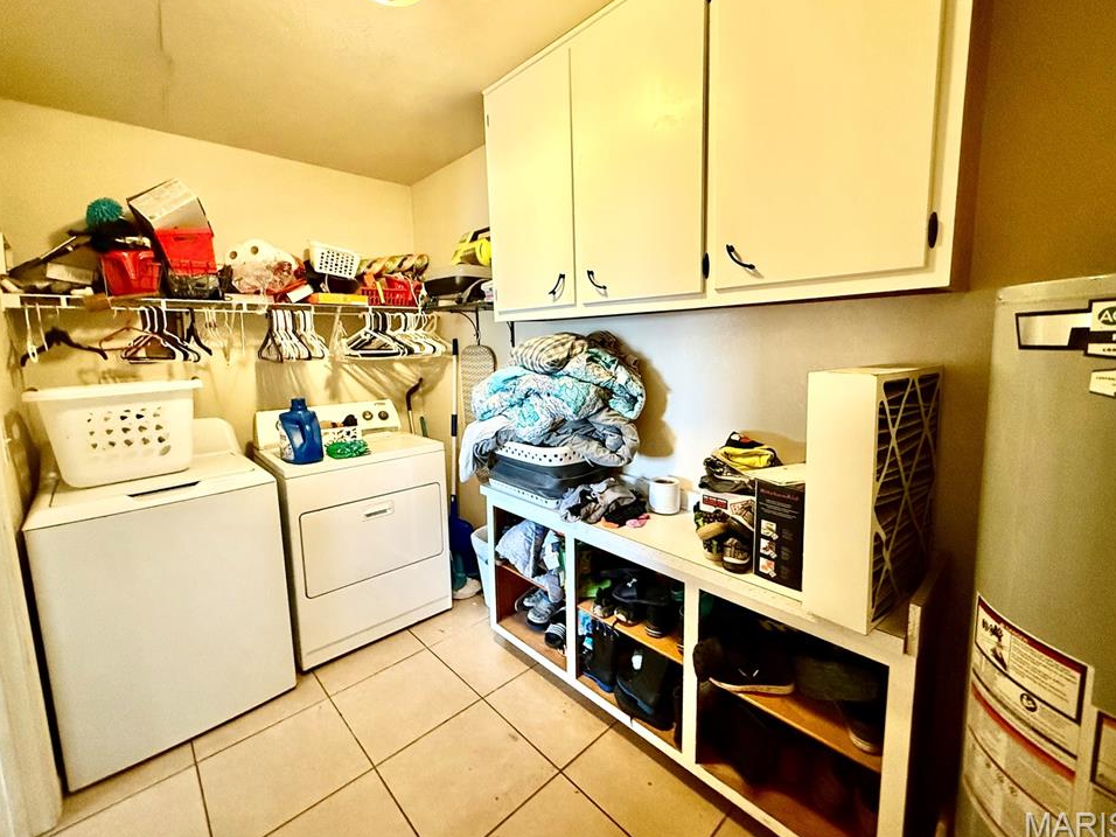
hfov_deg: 98.2
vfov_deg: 81.7
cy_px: 402
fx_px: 484
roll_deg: +1.6
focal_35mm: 15
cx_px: 544
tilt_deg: -6.5
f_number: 2.2
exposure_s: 1/60
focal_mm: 2.22
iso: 1000
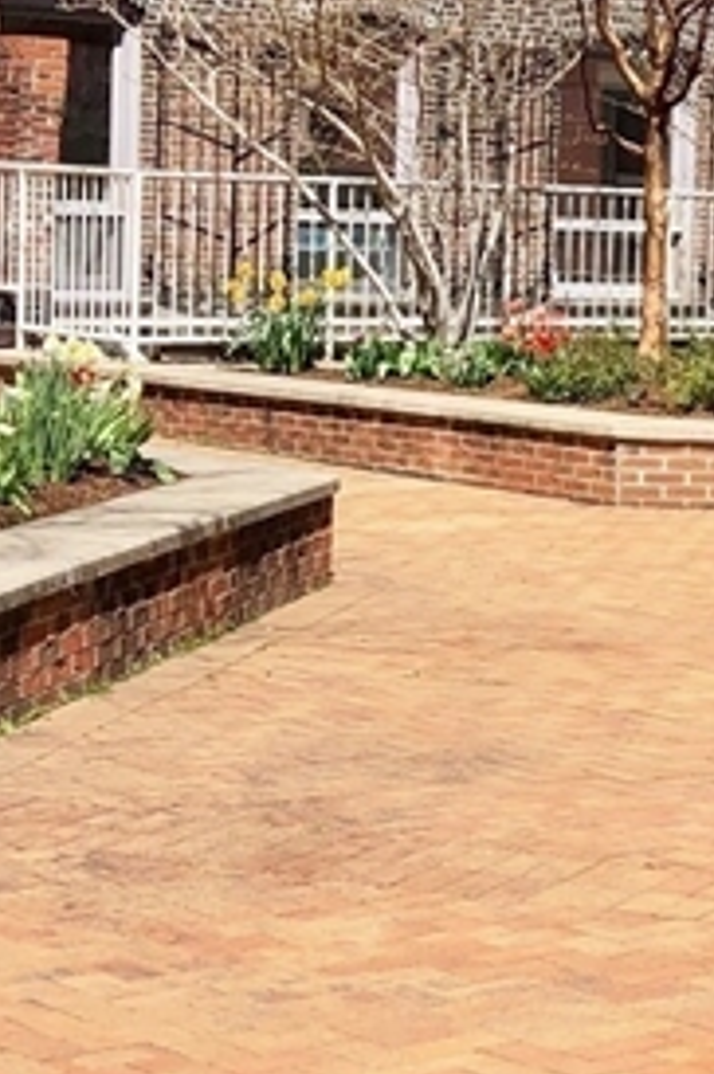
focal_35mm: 109
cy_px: 412
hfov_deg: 11.4
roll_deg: -2.6
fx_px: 3251
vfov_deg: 18.7
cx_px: 1373
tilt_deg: -2.0
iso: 20
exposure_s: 1/1656
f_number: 1.8
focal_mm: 3.99
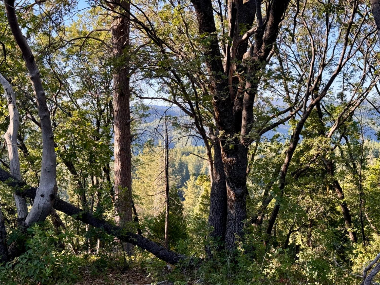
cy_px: 142
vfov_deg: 30.3
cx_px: 190
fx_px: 527
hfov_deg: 39.7
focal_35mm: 48
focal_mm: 6.76
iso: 64
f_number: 1.78
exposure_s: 1/328
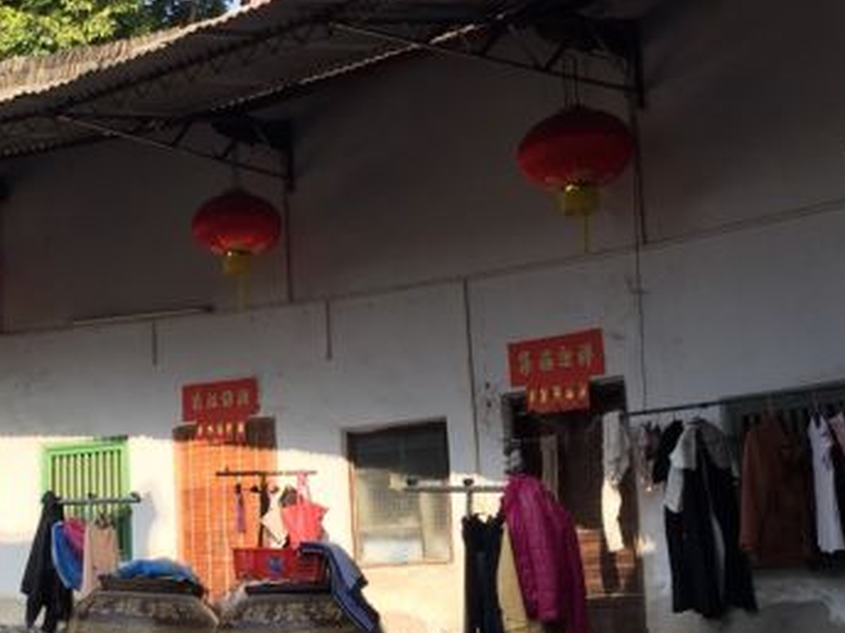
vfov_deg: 24.8
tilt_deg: +9.1
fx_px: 1440
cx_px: 128
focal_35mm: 59
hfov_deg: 31.5
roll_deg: +0.6
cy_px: 330
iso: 32
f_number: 2.2
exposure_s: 1/434
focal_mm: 4.15
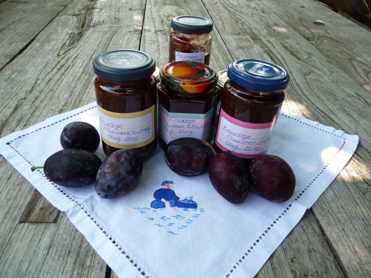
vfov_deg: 49.7
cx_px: 186
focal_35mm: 28
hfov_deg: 63.4
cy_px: 139
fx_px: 300
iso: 100
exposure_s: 1/100
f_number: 3.3
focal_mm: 4.7
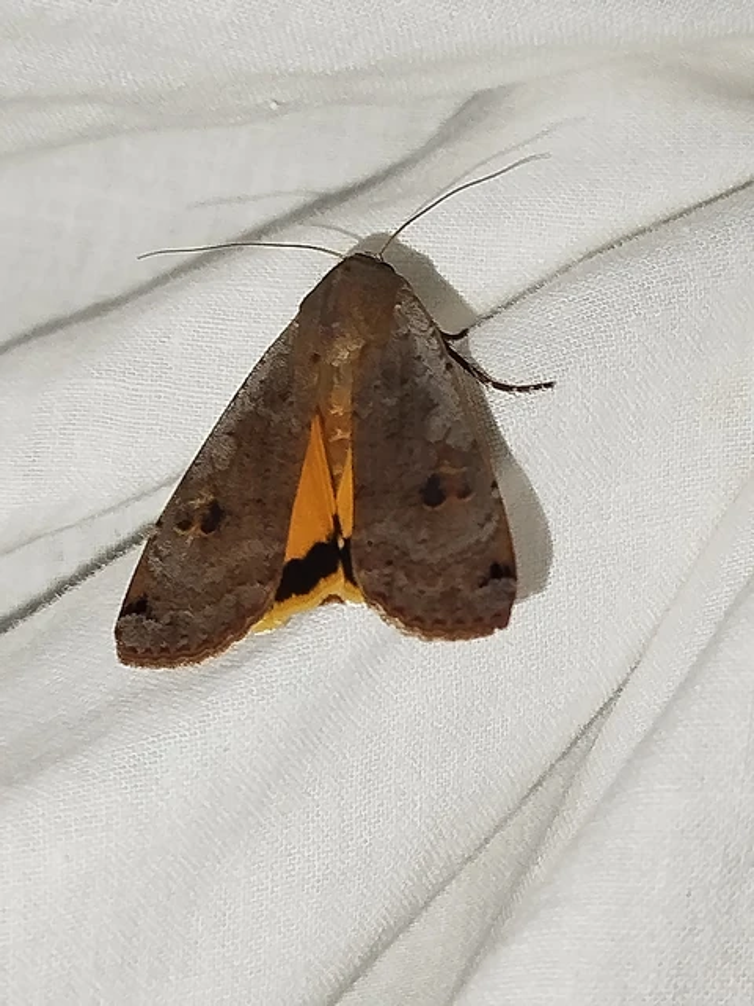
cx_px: 377
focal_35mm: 88
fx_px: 2556
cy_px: 503
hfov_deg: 16.8
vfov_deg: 22.3
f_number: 1.7
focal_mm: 5.31
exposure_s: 1/50
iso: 200
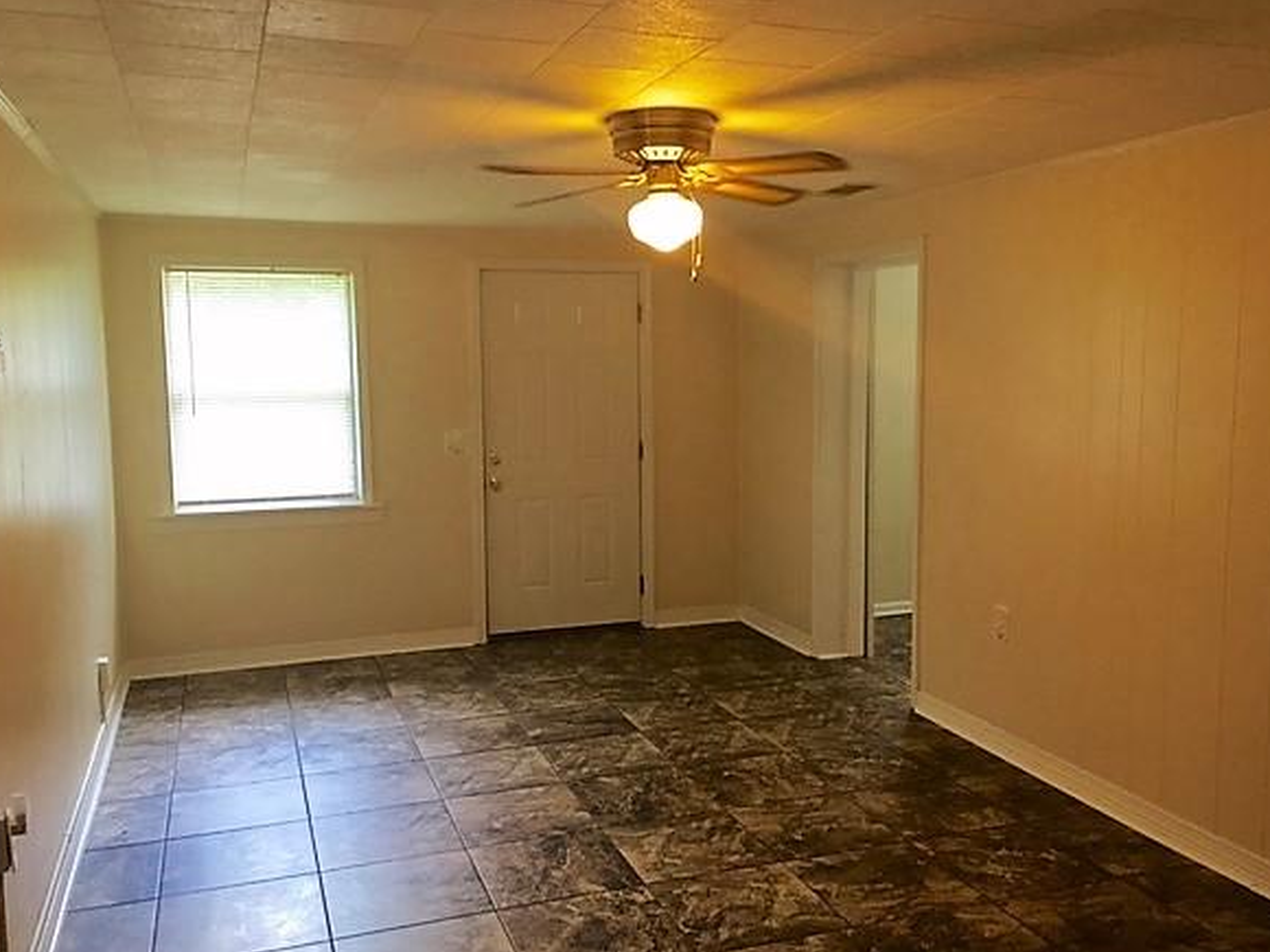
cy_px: 481
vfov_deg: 44.2
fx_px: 1174
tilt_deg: -4.9
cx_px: 672
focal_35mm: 32
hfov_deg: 56.8
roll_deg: +0.2
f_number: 2.2
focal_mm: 4.15
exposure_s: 1/15
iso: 40
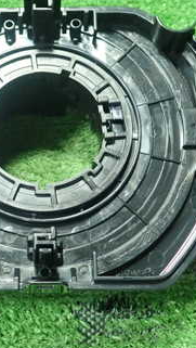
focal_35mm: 61
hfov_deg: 19.4
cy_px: 173
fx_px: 563
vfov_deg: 34.3
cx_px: 15
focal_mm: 5.5
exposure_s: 1/100
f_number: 2.3
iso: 800
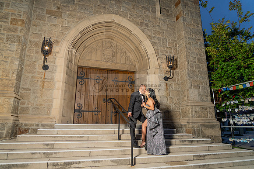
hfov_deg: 73.7
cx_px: 127
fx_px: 169
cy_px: 84
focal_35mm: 24
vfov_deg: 53.2
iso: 400
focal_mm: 24
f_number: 4
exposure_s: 1/200
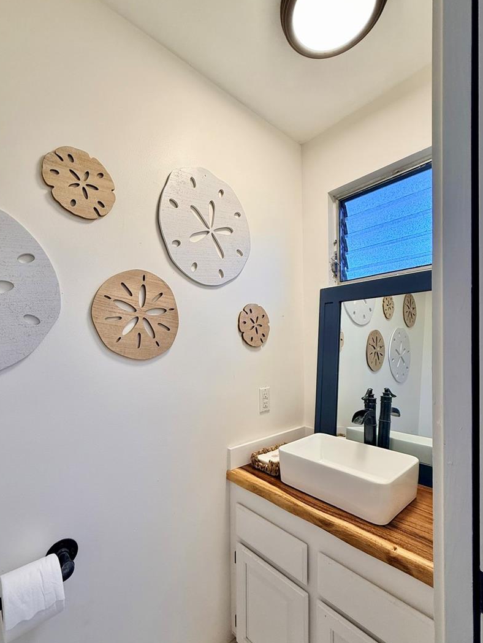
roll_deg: +0.3
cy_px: 351
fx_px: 298
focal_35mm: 16
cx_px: 227
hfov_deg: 78.1
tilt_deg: -0.3
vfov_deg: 94.2
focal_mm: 2.22
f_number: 2.2
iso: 125
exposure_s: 1/120
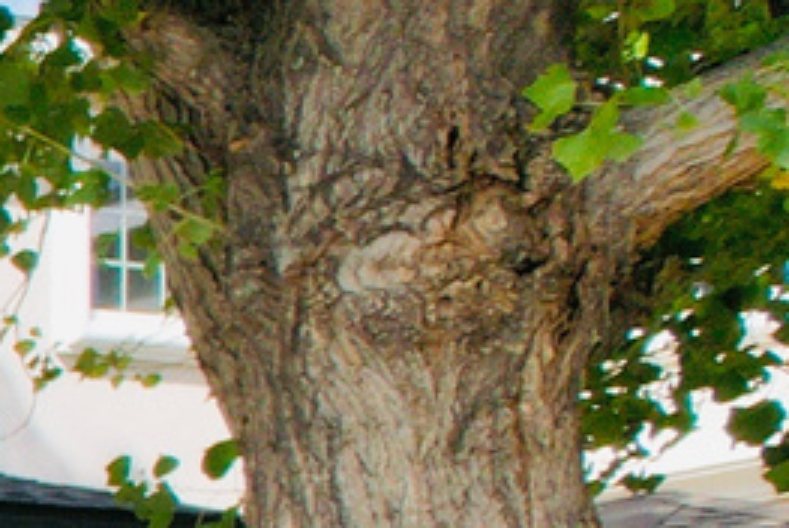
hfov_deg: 8.0
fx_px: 3752
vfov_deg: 7.6
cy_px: 1232
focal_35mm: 171
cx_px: -2271
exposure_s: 1/1600
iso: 100
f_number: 2.8
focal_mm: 8.38
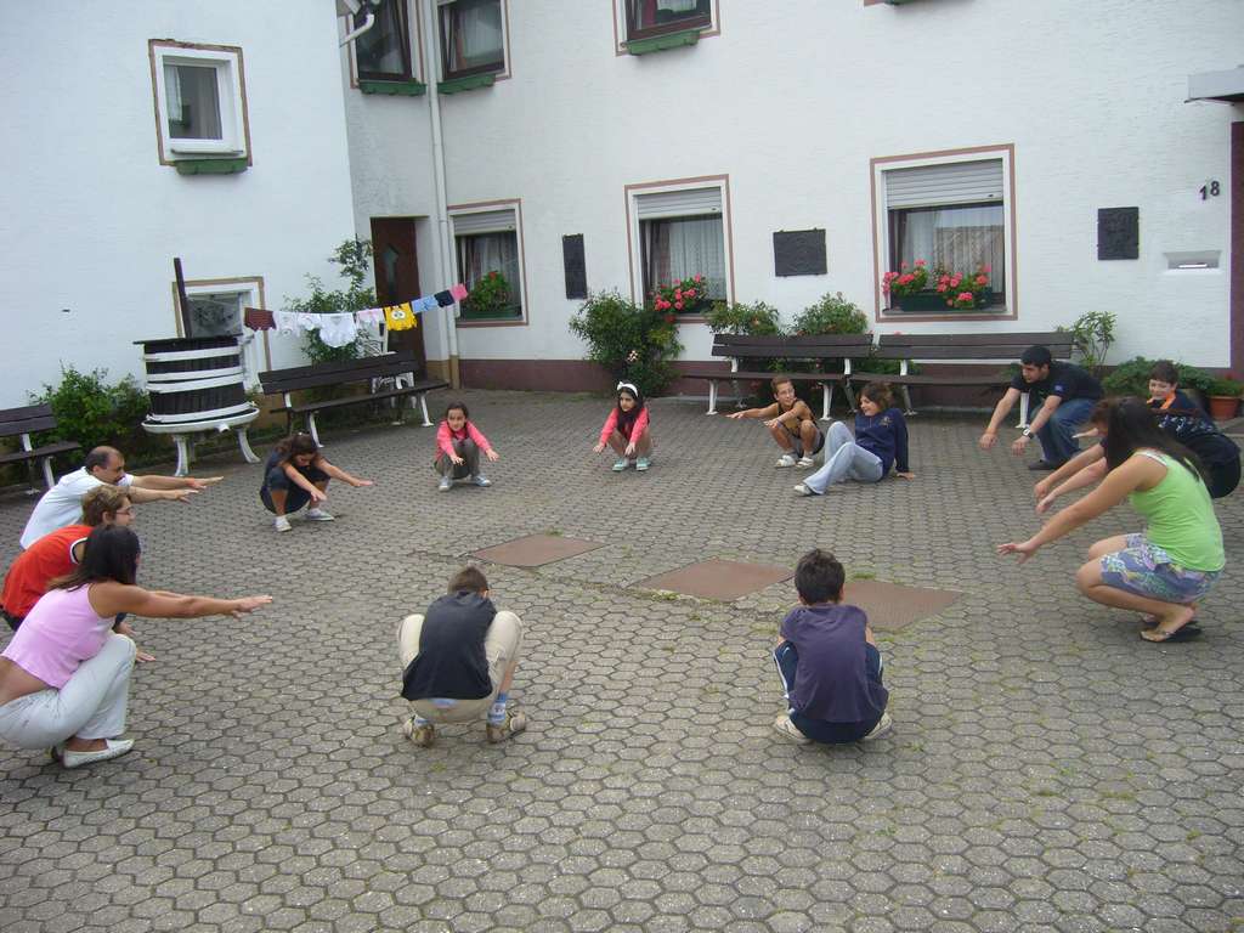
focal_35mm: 35
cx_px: 622
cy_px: 466
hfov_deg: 52.6
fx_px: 1258
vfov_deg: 40.7
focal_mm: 5.8
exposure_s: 1/400
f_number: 2.8
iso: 100
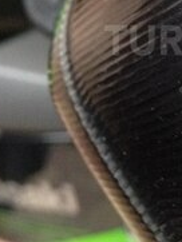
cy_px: 40
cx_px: 207
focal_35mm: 96
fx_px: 672
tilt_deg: -44.0
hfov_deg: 15.0
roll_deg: -2.5
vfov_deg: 20.1
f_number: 2.4
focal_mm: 4.28
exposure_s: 1/20
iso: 320
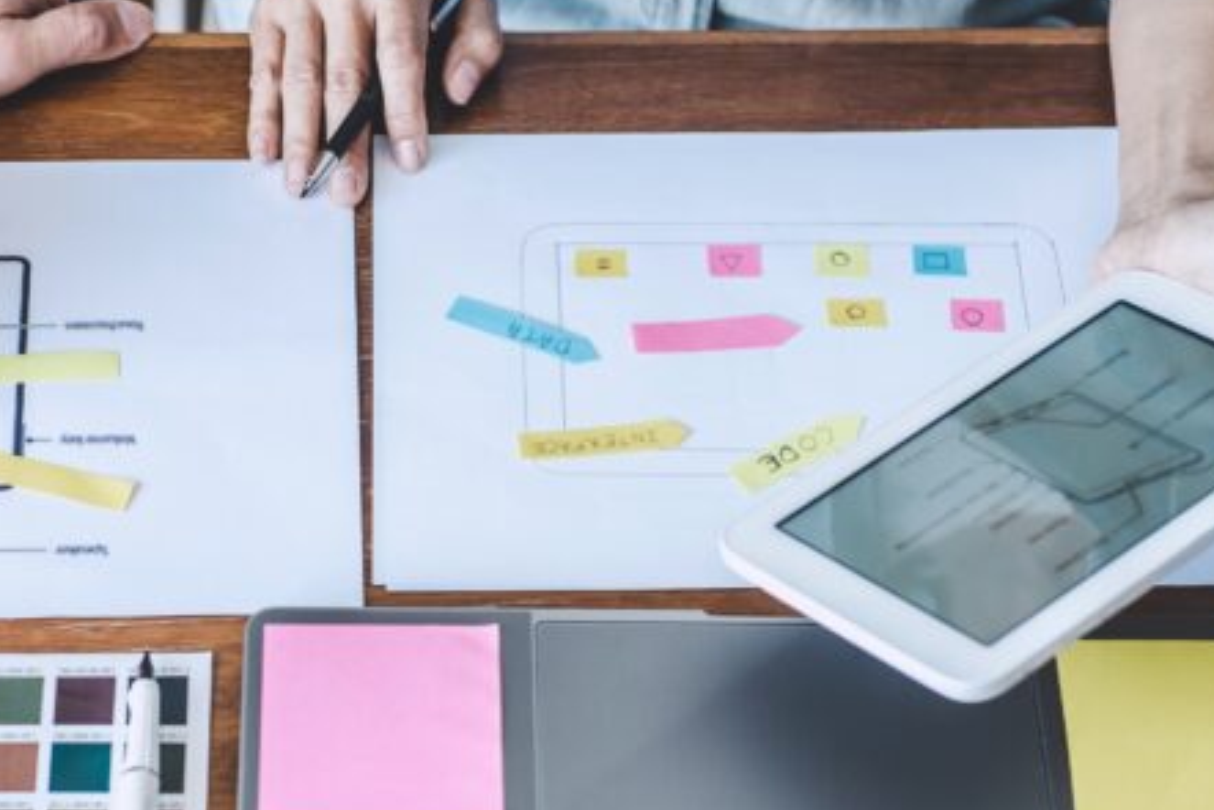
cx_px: 374
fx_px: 3103
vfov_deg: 14.8
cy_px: 574
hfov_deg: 22.0
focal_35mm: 92
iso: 320
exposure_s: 1/100
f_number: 2.8
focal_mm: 35
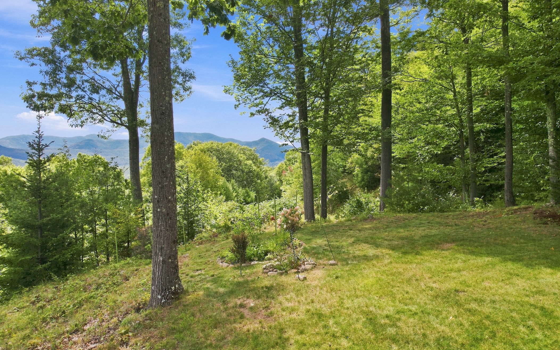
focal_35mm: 23
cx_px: 278
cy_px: 170
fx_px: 351
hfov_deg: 77.2
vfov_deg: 53.0
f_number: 2.8
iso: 100
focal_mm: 8.4
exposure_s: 1/125
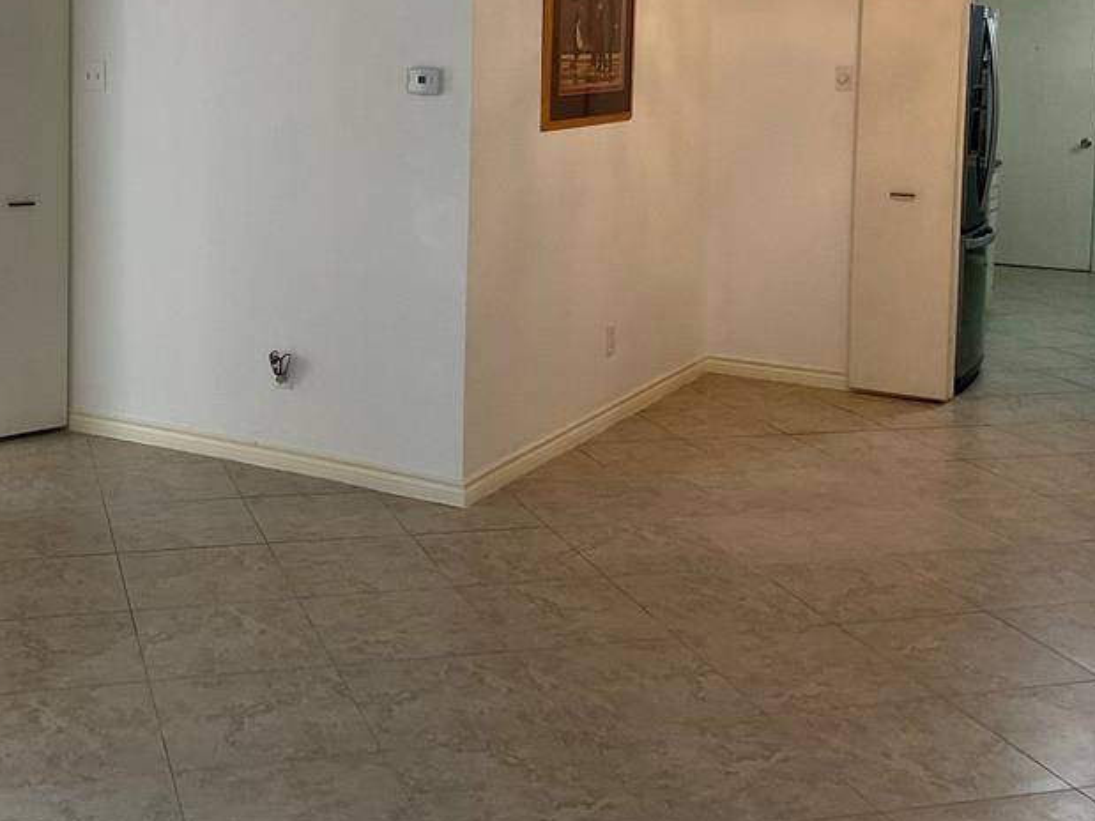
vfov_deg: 29.5
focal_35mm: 48
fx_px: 1518
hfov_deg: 39.1
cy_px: 150
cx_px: 340
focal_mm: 3
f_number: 1.8
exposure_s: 1/60
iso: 100
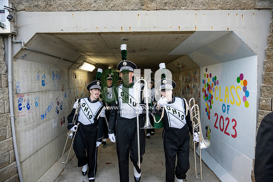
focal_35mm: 24
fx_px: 182
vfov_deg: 53.2
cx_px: 136
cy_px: 91
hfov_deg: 73.7
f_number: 4
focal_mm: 24
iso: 1600
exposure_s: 1/800
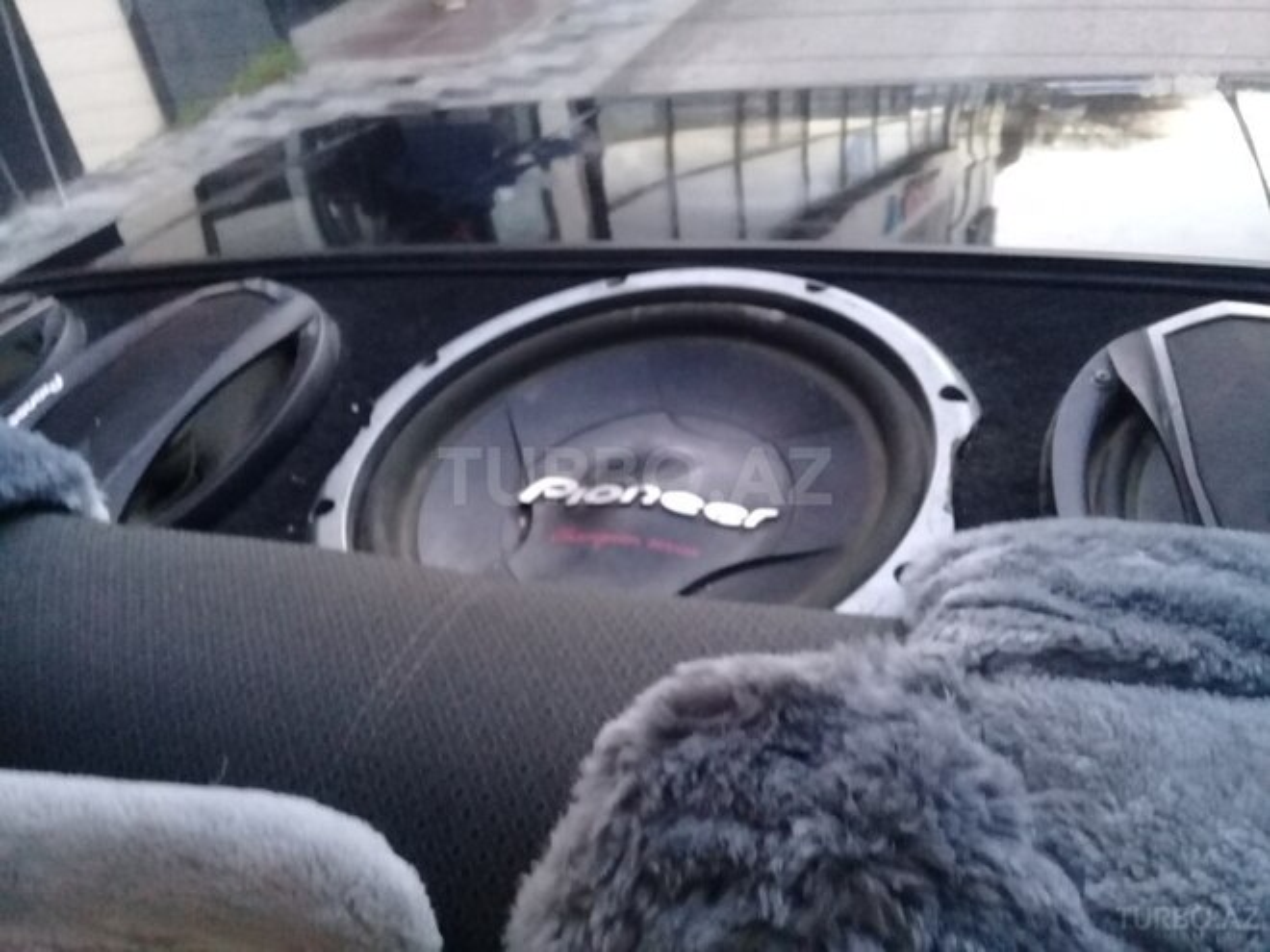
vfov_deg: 45.4
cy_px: 476
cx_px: 635
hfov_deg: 58.4
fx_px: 1137
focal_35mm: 31
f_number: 2.2
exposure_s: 1/17
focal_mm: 3.3
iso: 400
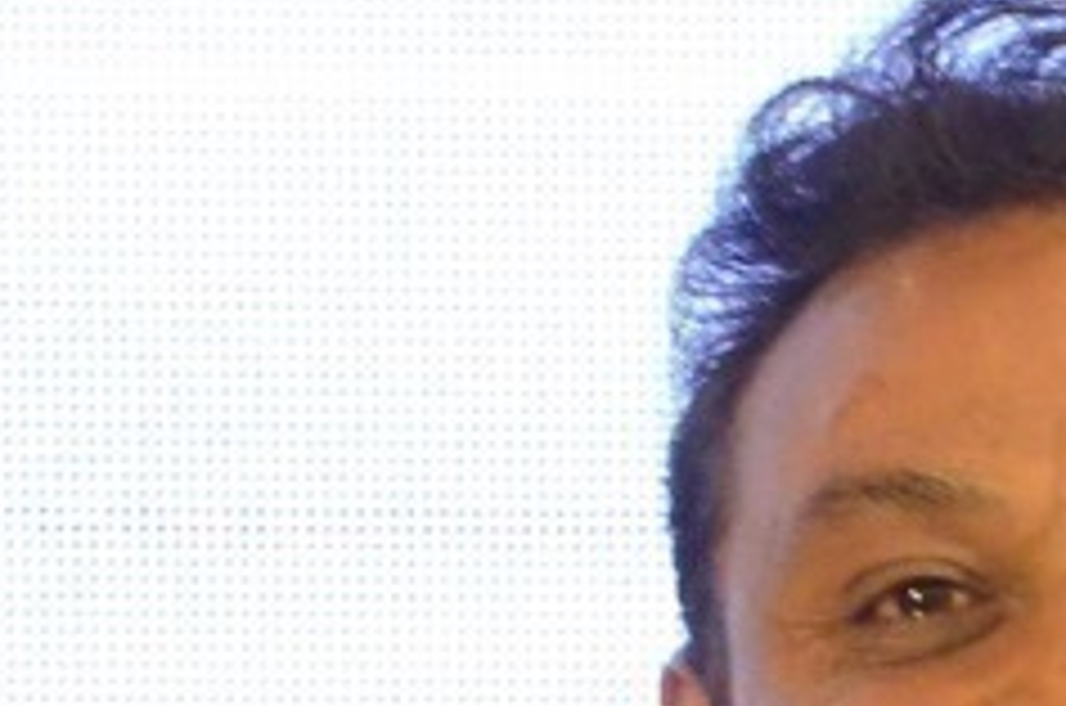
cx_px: 931
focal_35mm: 575
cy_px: 1635
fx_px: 16992
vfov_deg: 2.4
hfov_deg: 3.6
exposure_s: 1/80
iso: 3200
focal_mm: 70
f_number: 6.3
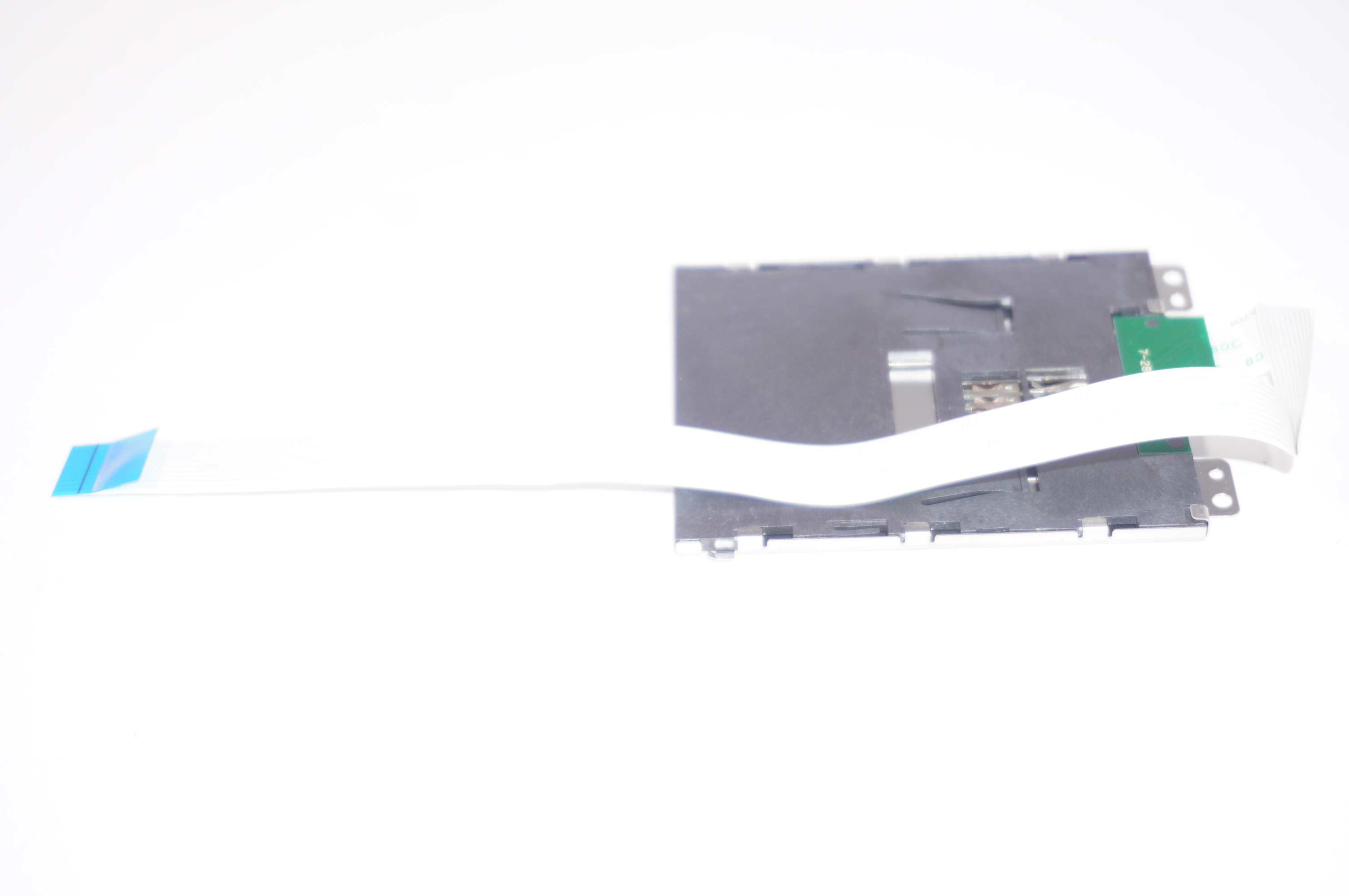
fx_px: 2808
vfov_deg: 18.1
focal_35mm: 75
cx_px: 674
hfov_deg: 27.0
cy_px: 448
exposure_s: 1/160
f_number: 5.6
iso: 160
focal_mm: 50
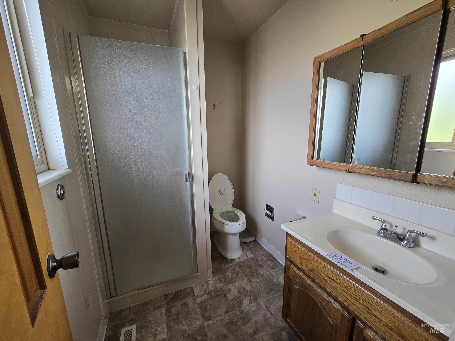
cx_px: 228
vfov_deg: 89.9
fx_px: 171
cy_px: 170
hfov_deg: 106.2
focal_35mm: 13
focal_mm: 2.2
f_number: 2.2
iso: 200
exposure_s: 1/60
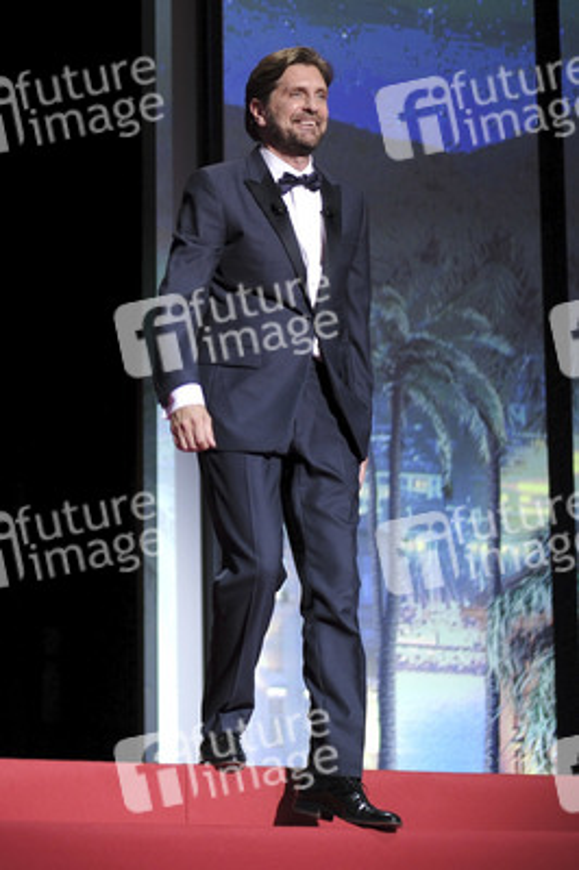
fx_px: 2030
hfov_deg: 16.2
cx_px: 290
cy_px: 435
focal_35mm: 84
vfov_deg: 24.2
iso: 1000
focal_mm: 56
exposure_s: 1/500
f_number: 1.2
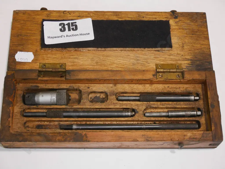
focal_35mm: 64
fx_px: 416
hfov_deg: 30.3
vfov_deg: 22.9
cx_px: 112
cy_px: 84
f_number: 5.6
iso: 3200
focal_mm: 32
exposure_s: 1/100
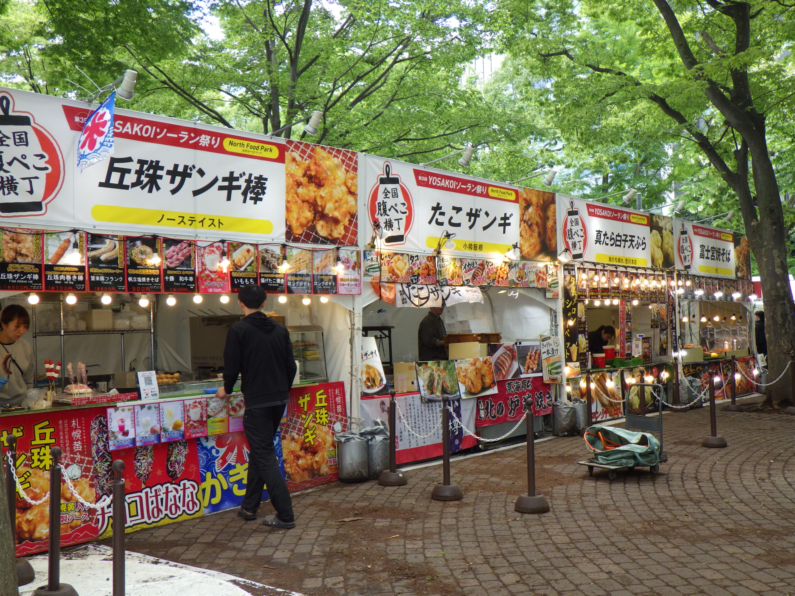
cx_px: 398
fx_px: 781
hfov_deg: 54.0
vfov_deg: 41.8
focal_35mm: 34
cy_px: 298
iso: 125
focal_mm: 6.1
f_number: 3.8
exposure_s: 1/160
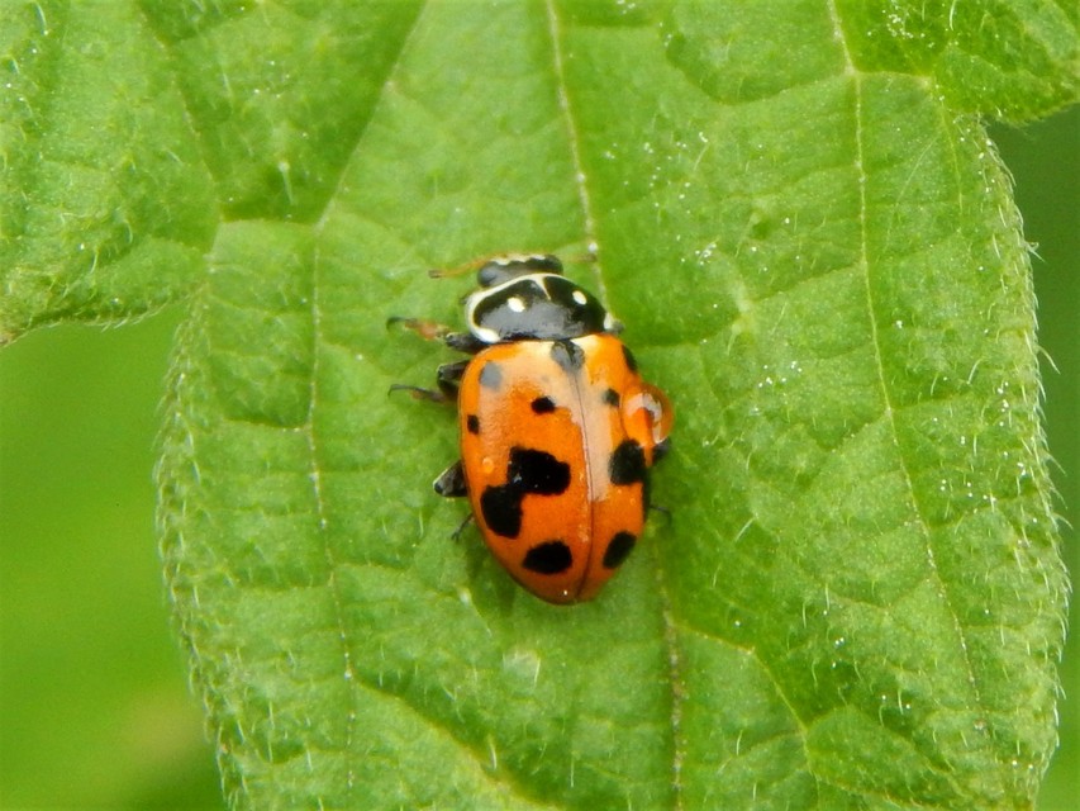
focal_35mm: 131
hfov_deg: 15.1
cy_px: 406
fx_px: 4088
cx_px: 540
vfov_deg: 11.3
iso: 400
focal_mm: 23.4
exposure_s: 1/250
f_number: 4.8
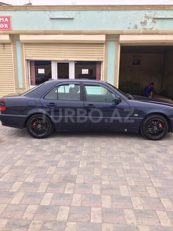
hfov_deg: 48.2
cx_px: 86
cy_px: 116
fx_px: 193
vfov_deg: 61.7
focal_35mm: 29
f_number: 2.2
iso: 32
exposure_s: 1/195
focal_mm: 4.15
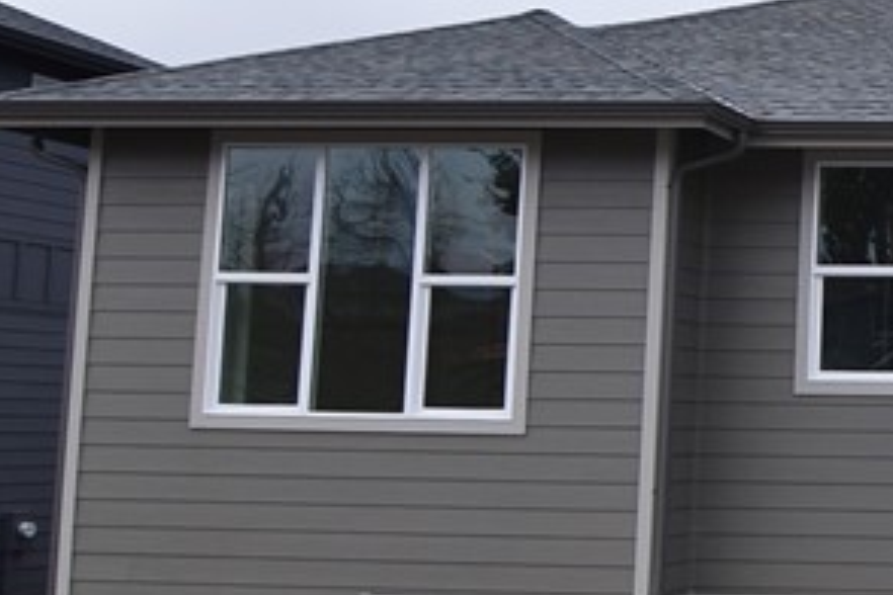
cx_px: 1297
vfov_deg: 22.3
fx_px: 1509
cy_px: 298
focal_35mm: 61
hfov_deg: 25.7
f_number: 6.3
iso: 100
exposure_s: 1/160
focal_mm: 11
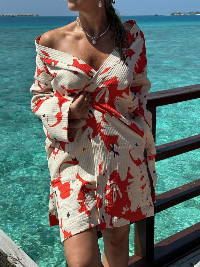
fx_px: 370
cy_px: 134
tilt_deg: -16.8
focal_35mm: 48
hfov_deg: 30.3
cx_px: 100
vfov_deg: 39.7
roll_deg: +0.0
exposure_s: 1/5263
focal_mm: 6.86
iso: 64
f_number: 1.78
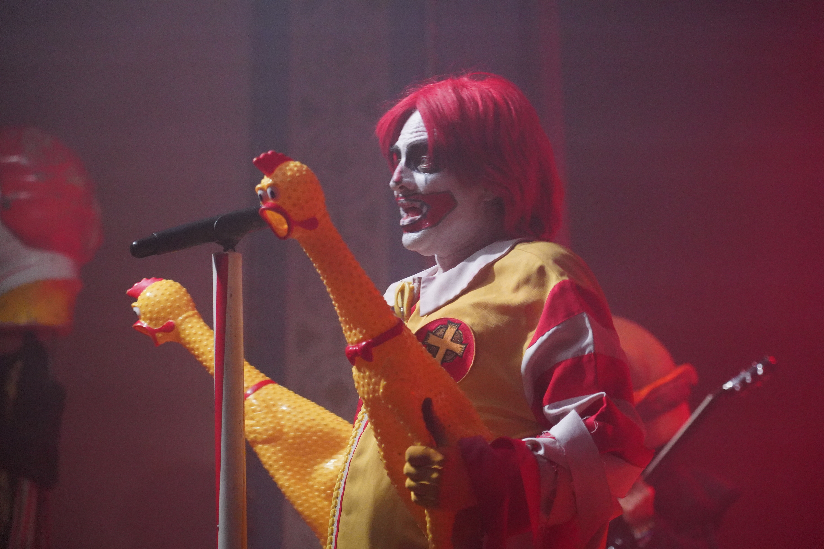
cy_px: 274
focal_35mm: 105
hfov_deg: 19.5
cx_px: 412
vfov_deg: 13.0
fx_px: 2403
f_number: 4
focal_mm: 105
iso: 10000
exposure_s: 1/160
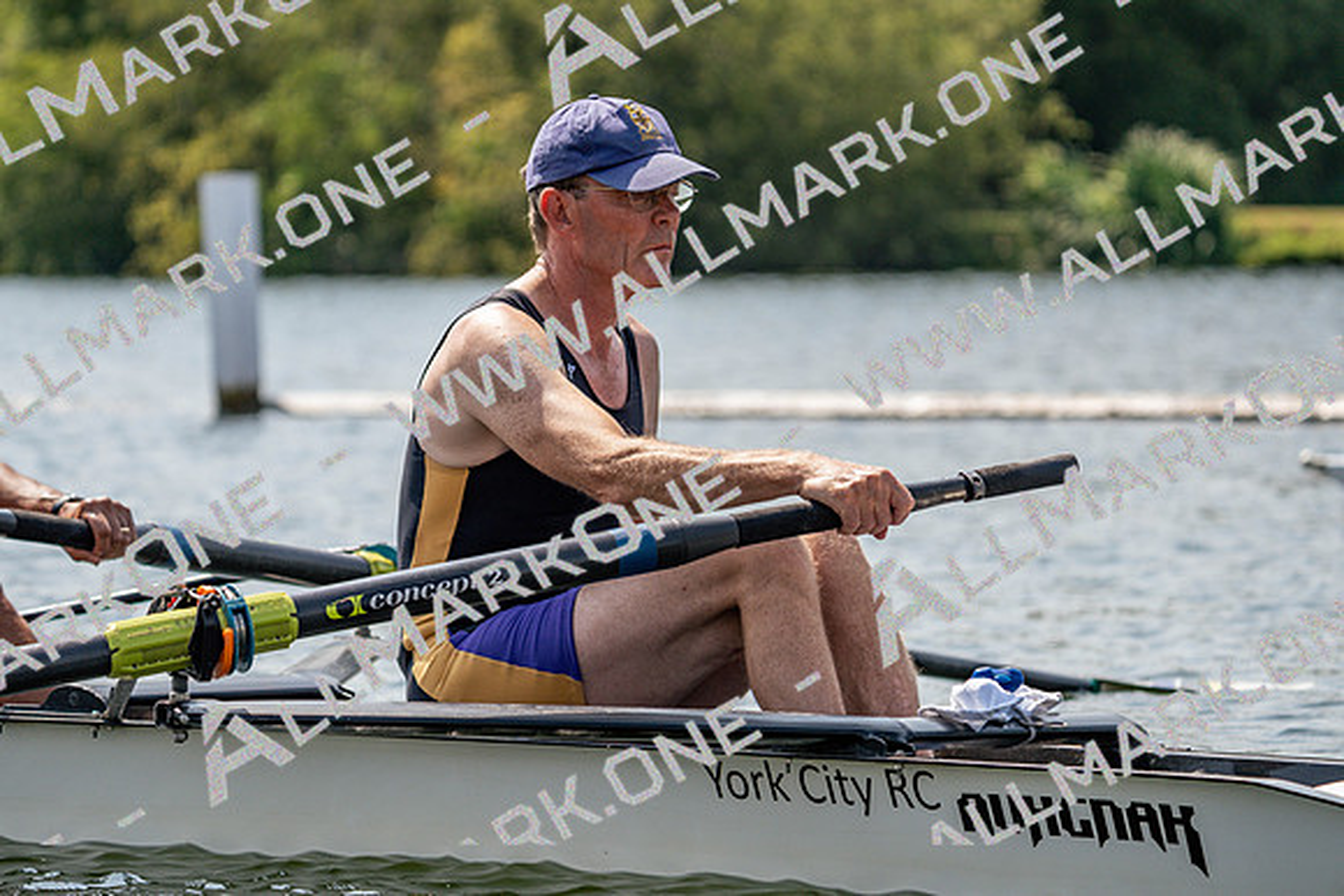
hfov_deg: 10.3
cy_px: 448
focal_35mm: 200
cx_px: 672
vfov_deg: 6.9
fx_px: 7468
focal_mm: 200
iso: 200
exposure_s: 1/1600
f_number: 5.6
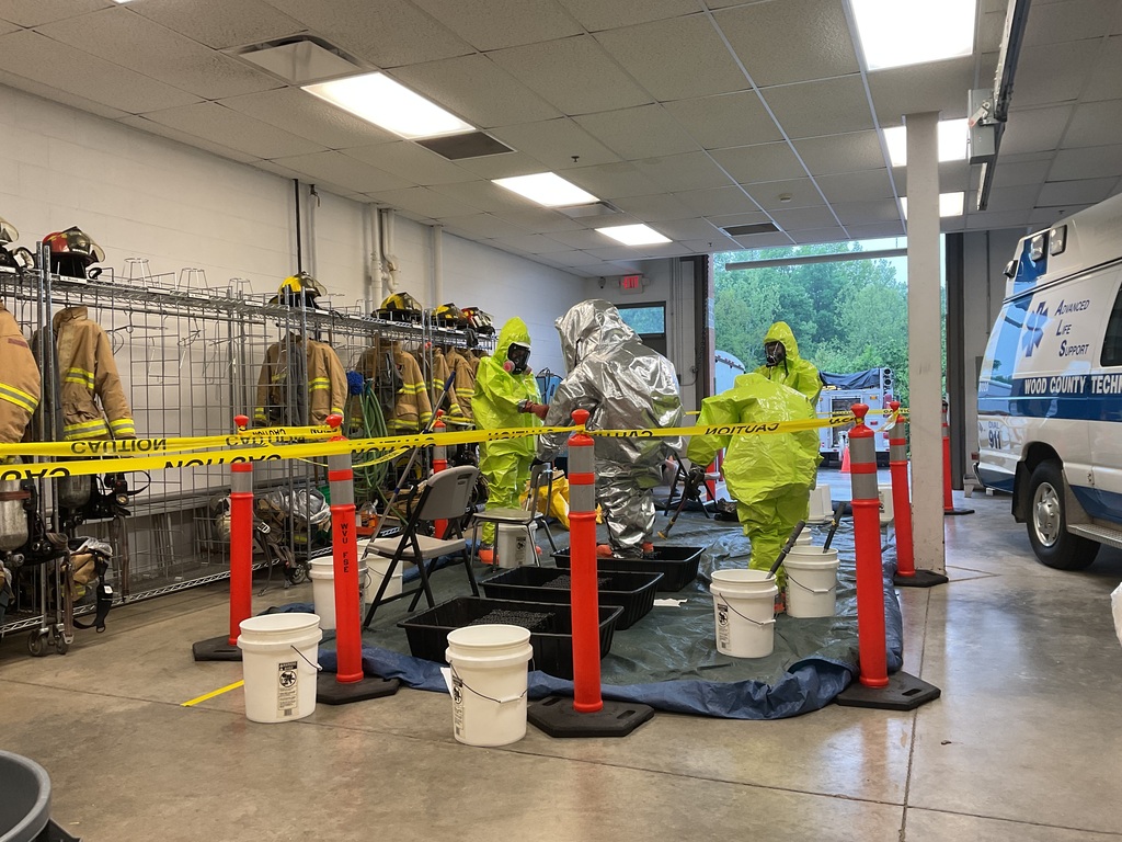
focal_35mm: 29
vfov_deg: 48.2
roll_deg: +1.7
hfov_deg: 61.7
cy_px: 421
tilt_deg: -1.6
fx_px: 940
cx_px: 561
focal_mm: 3
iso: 40
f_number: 1.8
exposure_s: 1/50
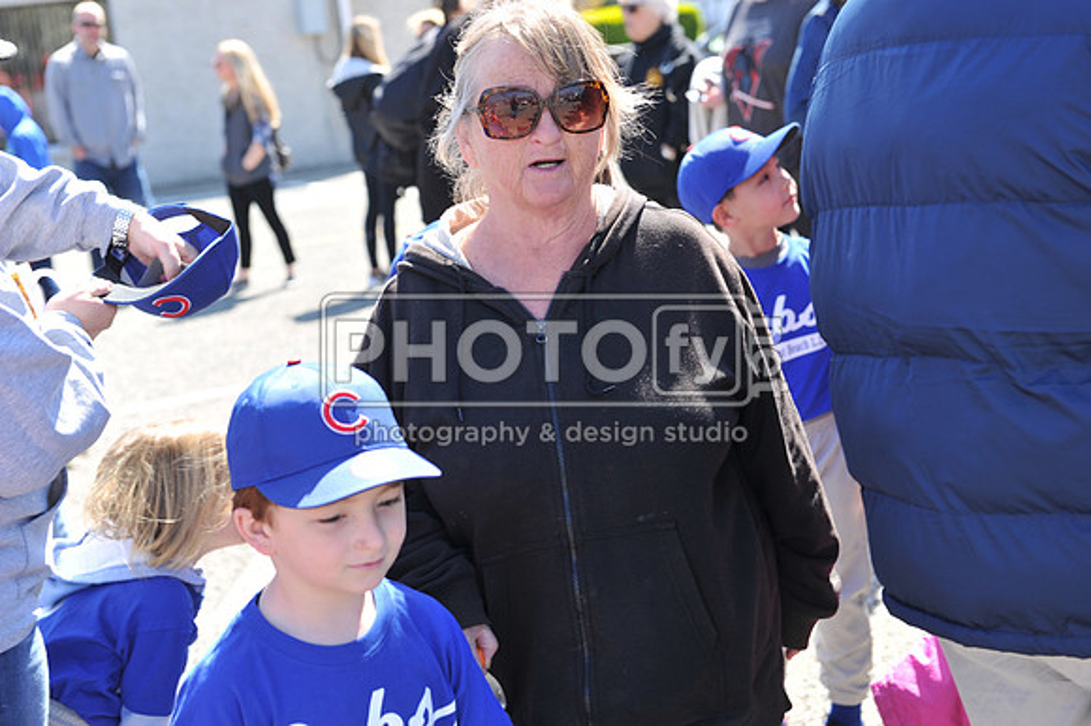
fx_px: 2120
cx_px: 546
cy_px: 363
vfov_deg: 19.4
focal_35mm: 70
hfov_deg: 28.9
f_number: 5
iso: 200
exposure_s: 1/200
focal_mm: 70
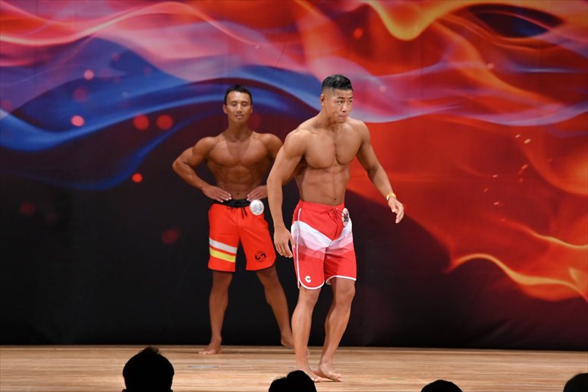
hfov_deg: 9.2
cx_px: 294
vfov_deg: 6.1
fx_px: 3673
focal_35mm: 225
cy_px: 196
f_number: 5.6
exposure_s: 1/400
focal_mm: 150
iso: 2800
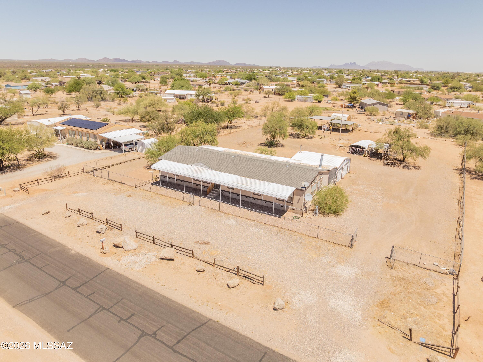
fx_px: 335
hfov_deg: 71.6
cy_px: 181
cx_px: 242
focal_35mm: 24
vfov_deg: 56.8
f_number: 2.8
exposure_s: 1/50
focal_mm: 12.29
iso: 200
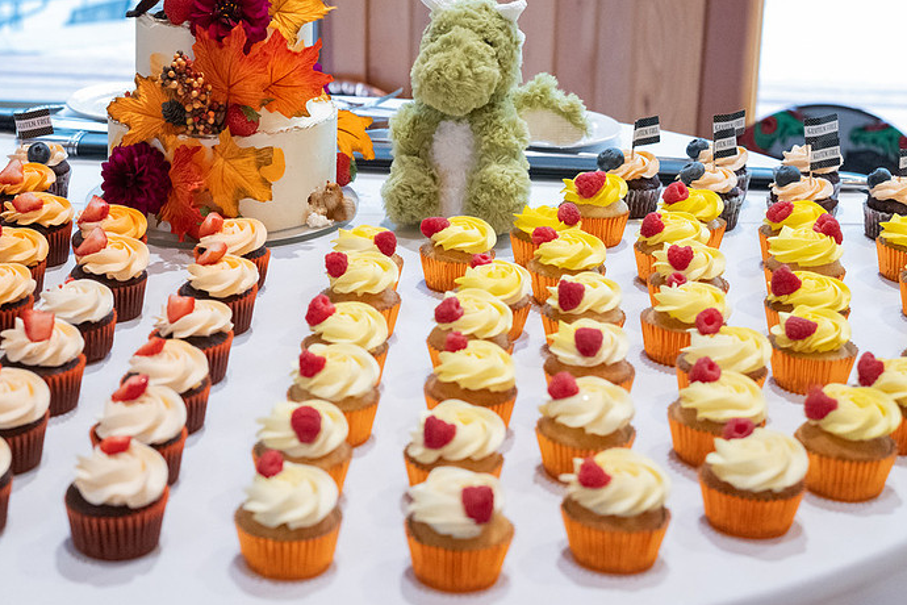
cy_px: 200
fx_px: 1738
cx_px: 267
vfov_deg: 19.7
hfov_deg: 28.9
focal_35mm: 69
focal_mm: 41
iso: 8000
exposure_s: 1/320
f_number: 4
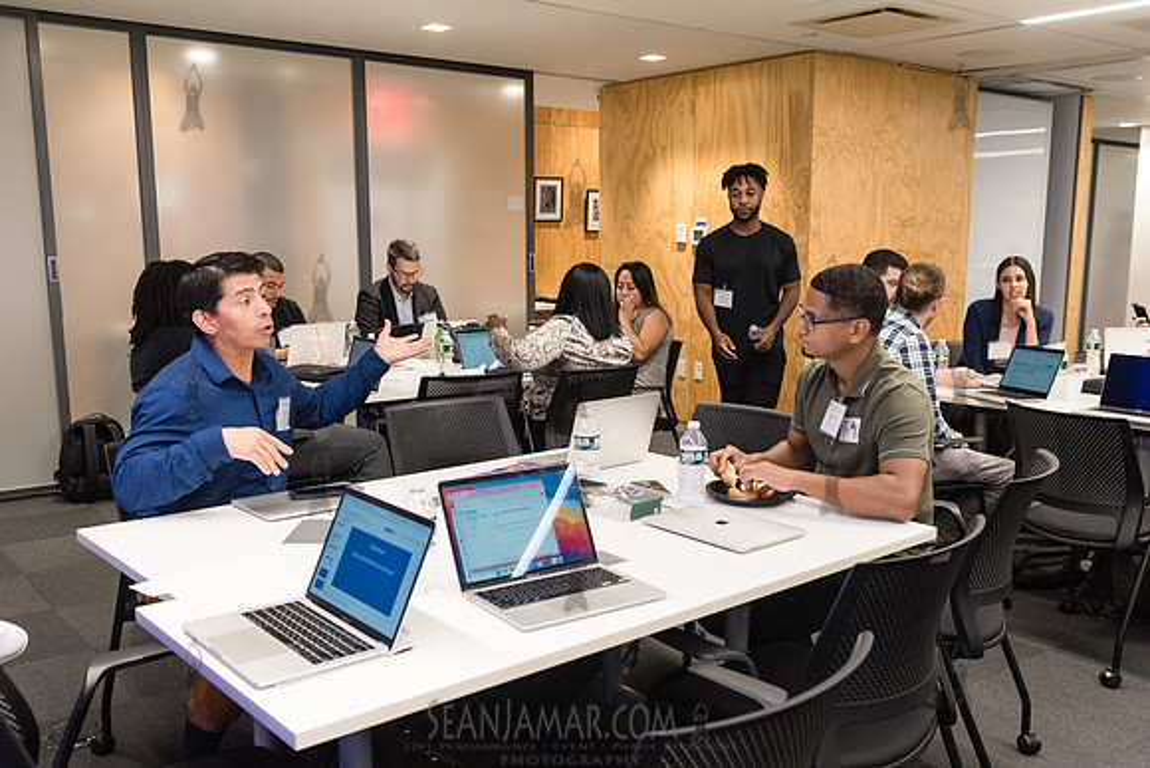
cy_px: 422
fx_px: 1064
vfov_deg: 39.6
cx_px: 597
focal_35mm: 33
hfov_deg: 56.7
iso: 2500
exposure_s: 1/250
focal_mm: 28
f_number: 4.5
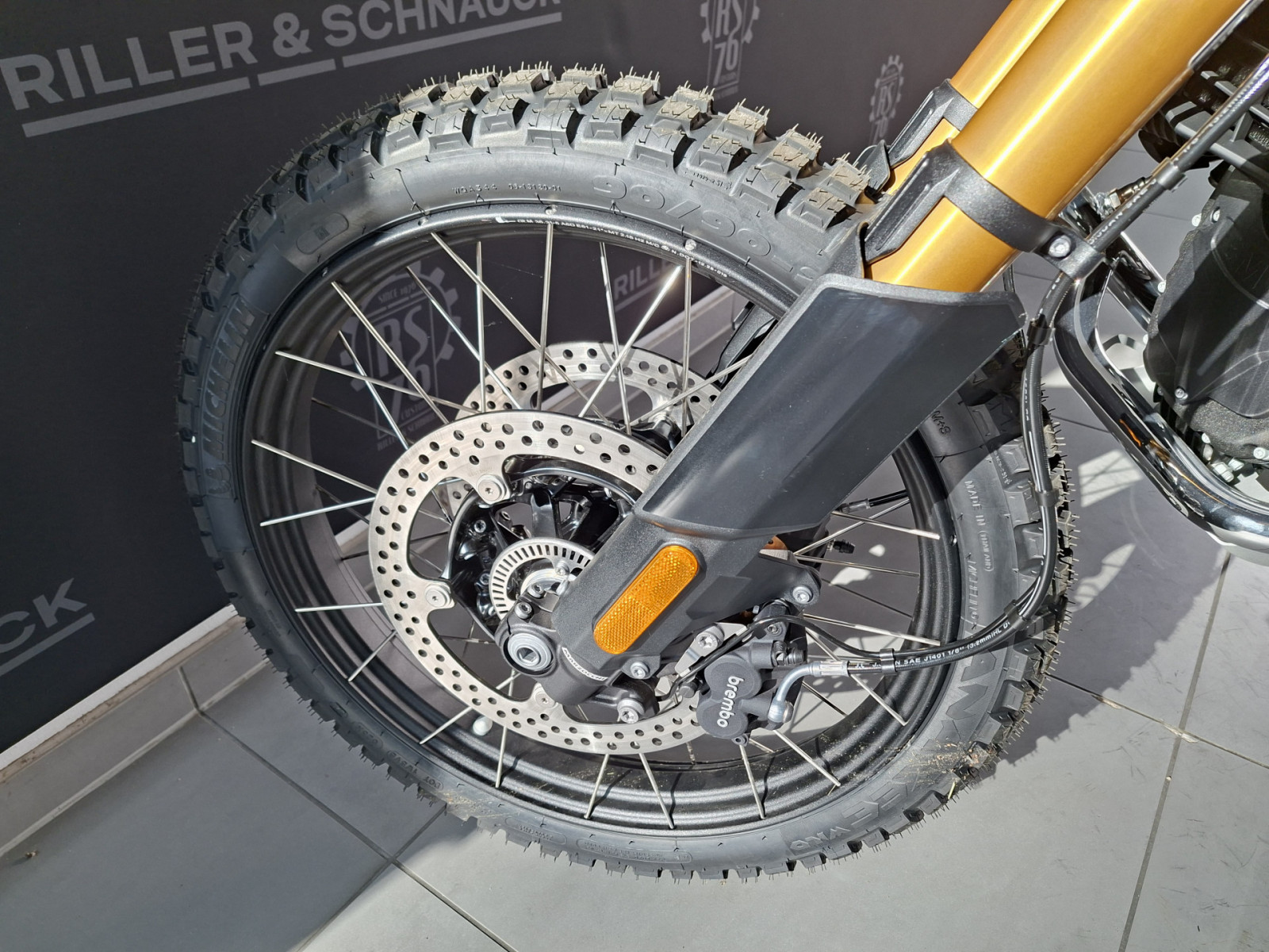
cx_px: 634
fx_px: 843
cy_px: 476
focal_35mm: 23
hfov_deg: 73.9
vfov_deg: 58.9
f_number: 1.8
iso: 40
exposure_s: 1/236
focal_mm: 5.54
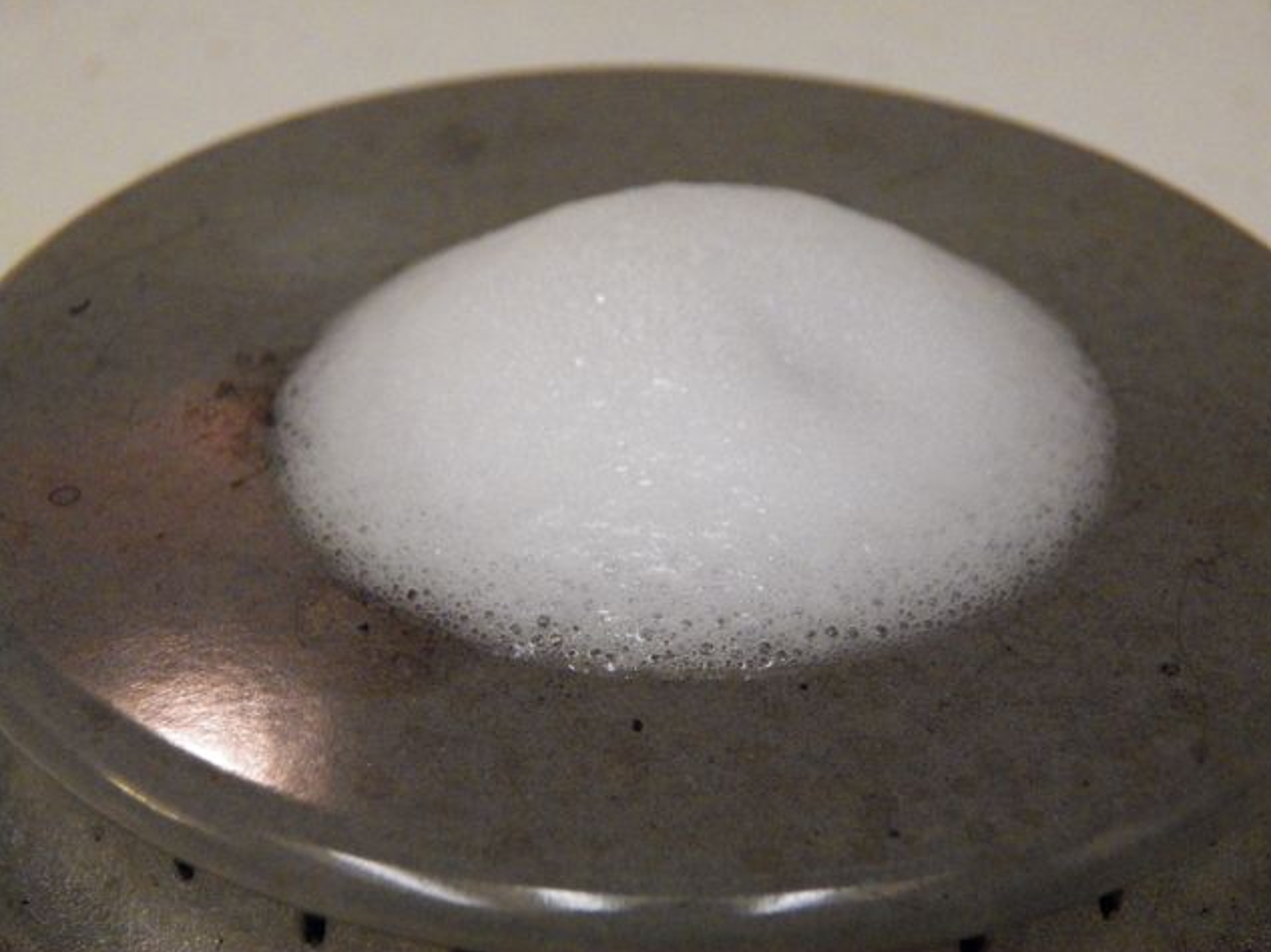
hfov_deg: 22.8
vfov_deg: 17.1
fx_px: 3156
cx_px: 641
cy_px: 474
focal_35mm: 86
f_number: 3.6
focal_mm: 15.2
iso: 1600
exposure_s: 1/160
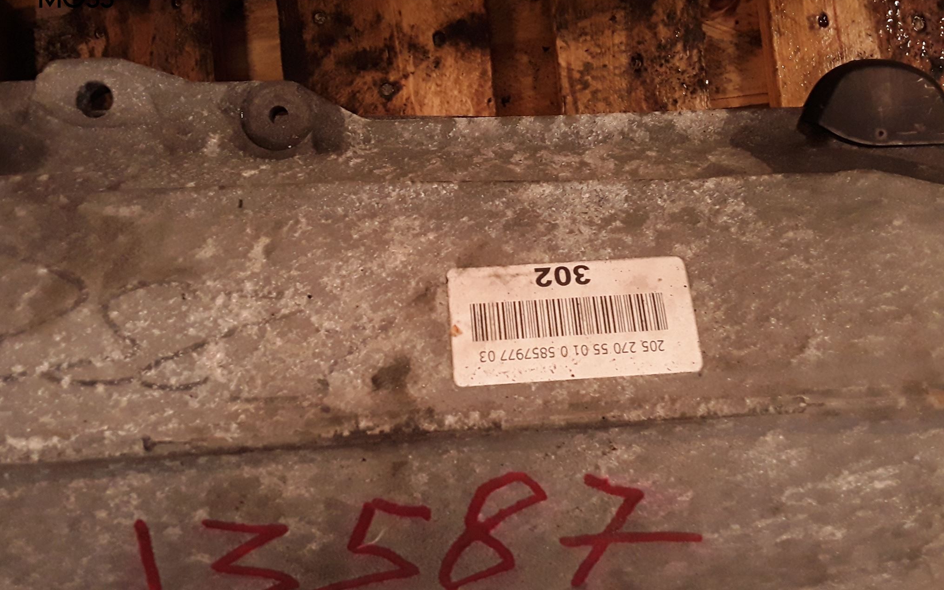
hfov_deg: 62.9
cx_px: 469
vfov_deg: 41.8
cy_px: 284
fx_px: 772
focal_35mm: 30
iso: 160
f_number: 1.9
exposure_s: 1/50
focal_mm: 2.91
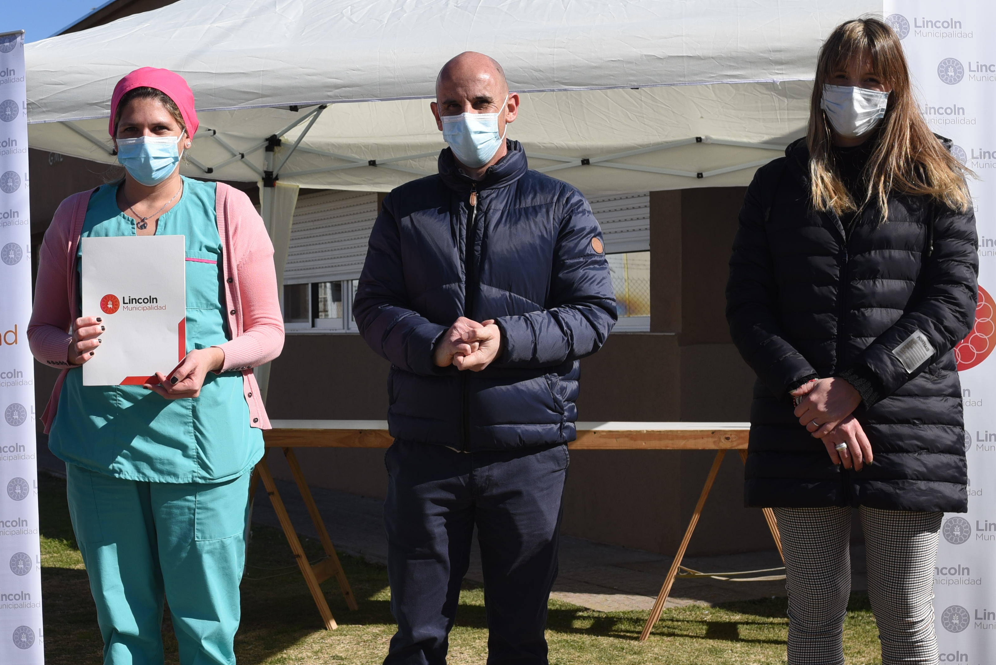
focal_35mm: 66
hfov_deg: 30.3
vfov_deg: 20.6
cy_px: 412
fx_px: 1827
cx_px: 347
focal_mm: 35
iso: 200
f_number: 8
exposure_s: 1/800
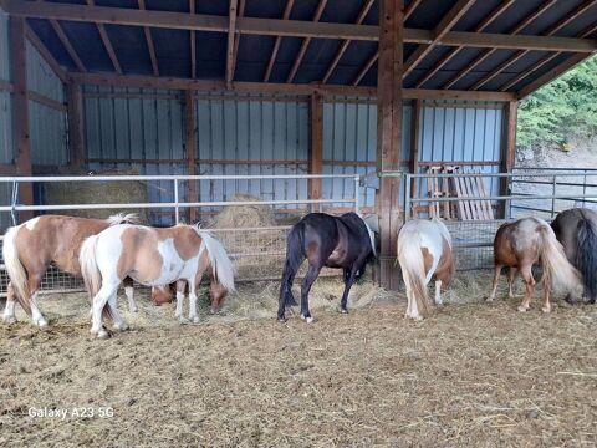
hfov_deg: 67.3
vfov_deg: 53.1
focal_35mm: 26
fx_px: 448
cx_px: 298
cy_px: 224
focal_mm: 4
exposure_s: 1/50
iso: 100
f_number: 1.8
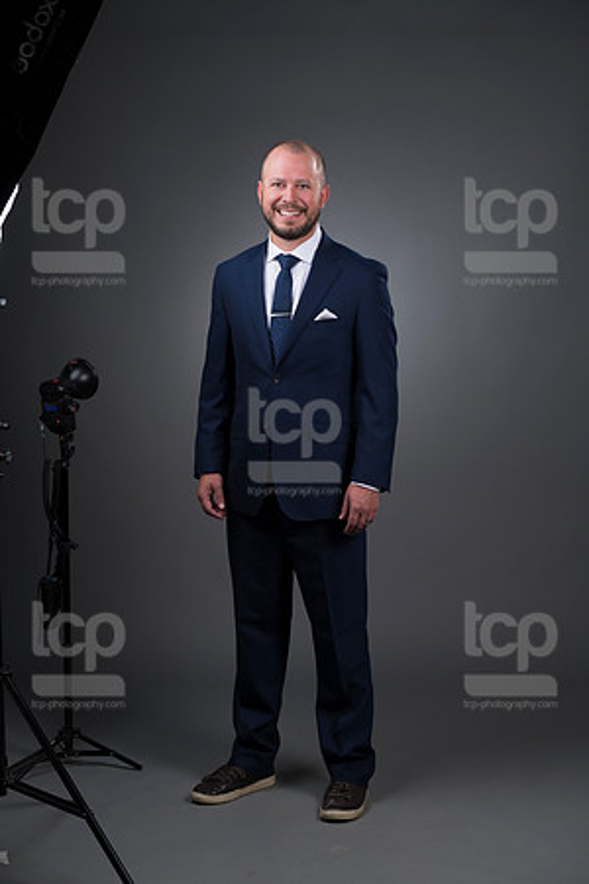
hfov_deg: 17.1
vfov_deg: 25.4
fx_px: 1963
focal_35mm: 80
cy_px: 442
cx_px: 294
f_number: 5.6
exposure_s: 1/250
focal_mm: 80
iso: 160
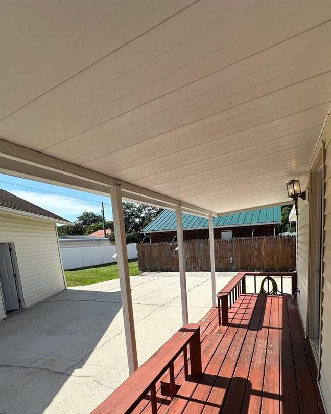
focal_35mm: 18
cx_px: 195
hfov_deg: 73.2
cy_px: 270
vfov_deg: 83.9
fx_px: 220
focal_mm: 2.22
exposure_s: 1/1825
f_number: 2.2
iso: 50
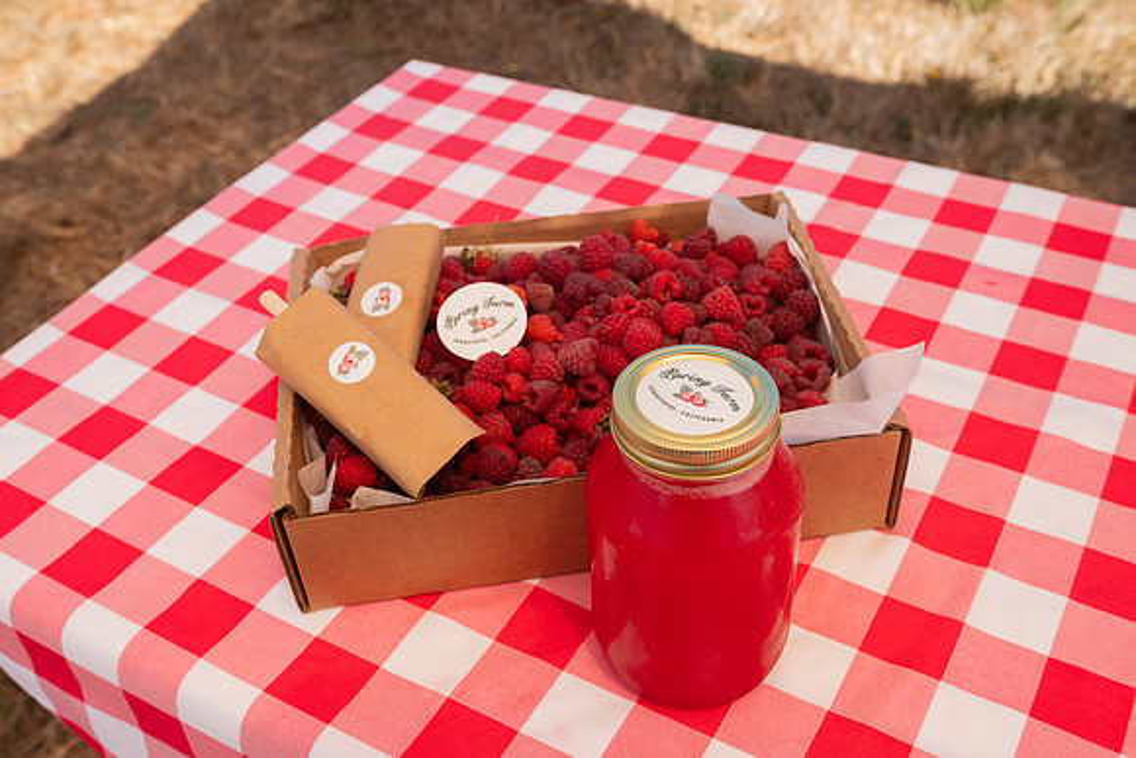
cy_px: 379
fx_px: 1136
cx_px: 568
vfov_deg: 36.9
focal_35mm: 36
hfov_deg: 53.1
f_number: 6.3
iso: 500
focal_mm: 36
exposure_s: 1/1000
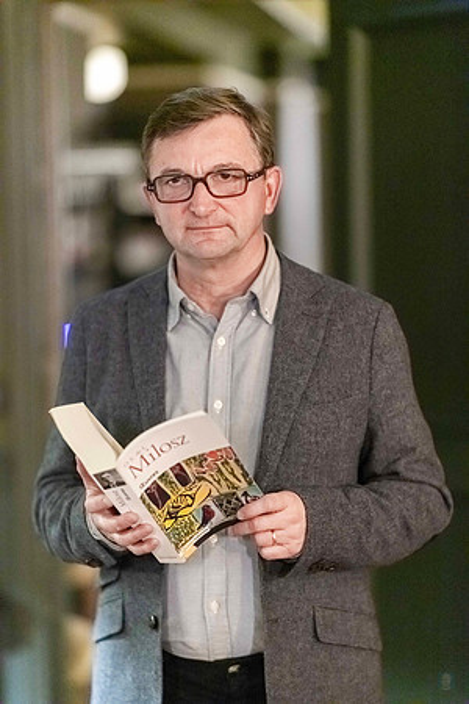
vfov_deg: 19.5
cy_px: 352
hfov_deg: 13.0
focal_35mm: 105
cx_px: 234
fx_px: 2052
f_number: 1.4
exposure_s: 1/250
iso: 8000
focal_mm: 105
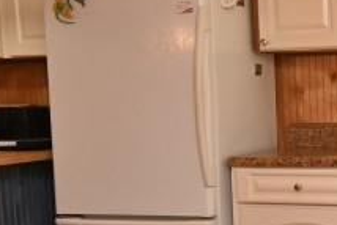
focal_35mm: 84
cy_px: 179
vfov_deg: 16.2
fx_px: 787
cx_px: 447
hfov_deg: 21.6
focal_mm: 10
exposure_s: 1/60
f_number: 4.5
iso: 400
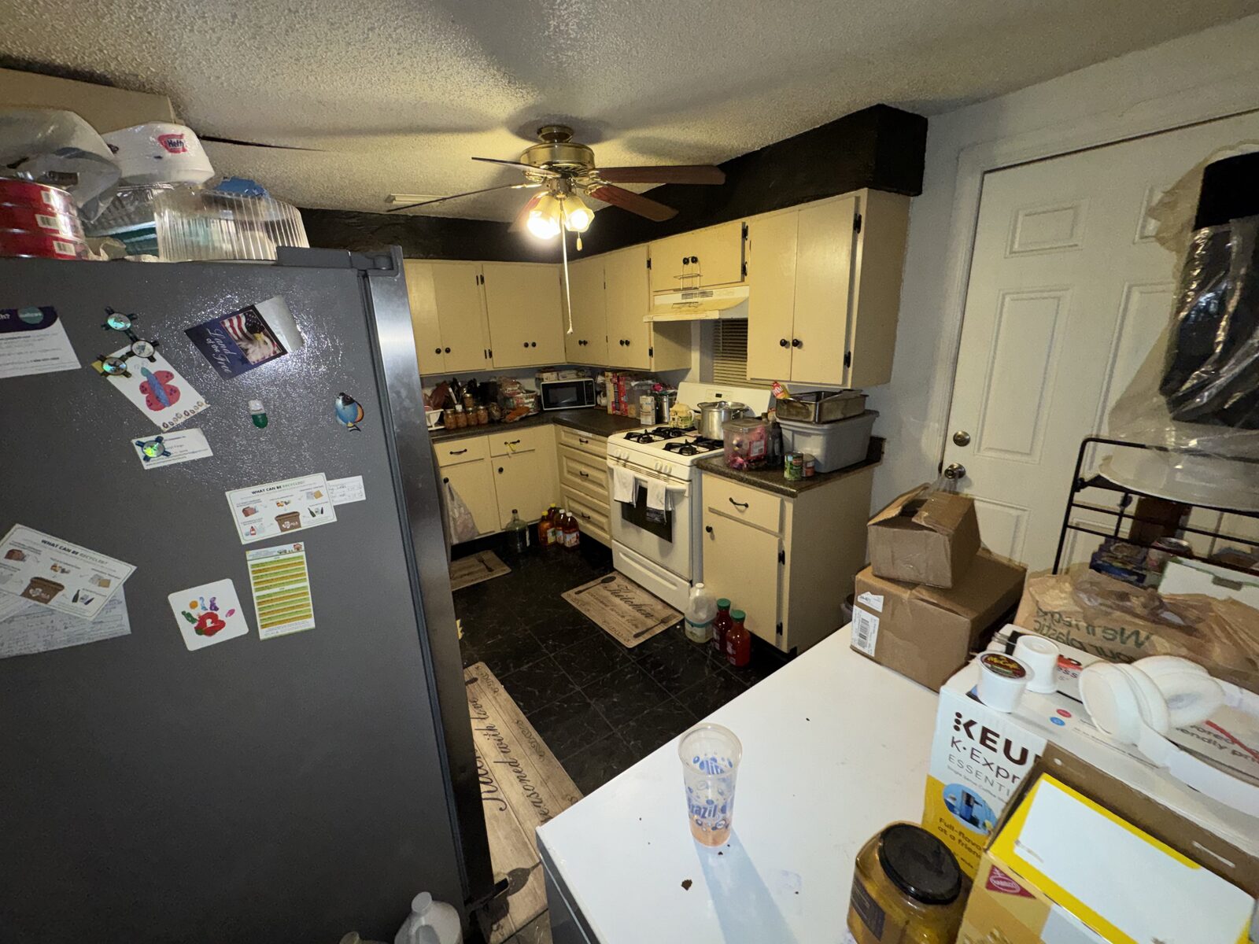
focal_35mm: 14
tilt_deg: -17.1
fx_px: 509
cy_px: 472
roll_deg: +3.1
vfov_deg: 85.7
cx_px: 630
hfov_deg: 102.1
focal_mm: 2.22
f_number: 2.2
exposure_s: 1/60
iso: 160
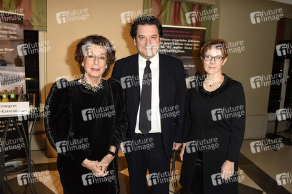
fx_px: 195
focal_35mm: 24
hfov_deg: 73.8
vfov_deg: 53.1
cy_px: 97
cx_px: 146
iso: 1000
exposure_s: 1/160
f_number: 5
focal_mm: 24
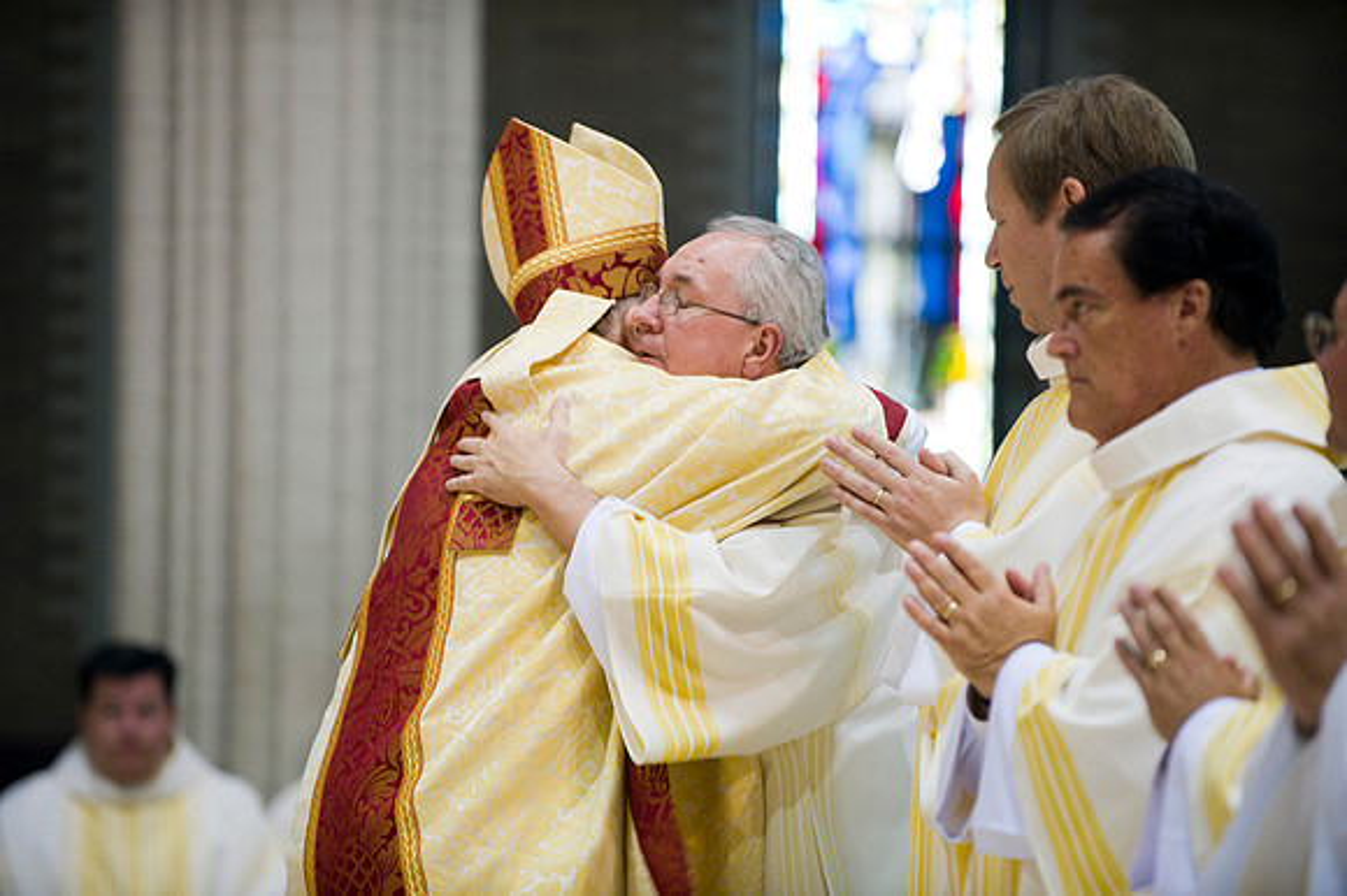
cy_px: 448
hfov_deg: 11.8
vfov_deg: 7.8
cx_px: 674
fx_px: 6544
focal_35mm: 175
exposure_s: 1/100
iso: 2000
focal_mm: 175
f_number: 2.8
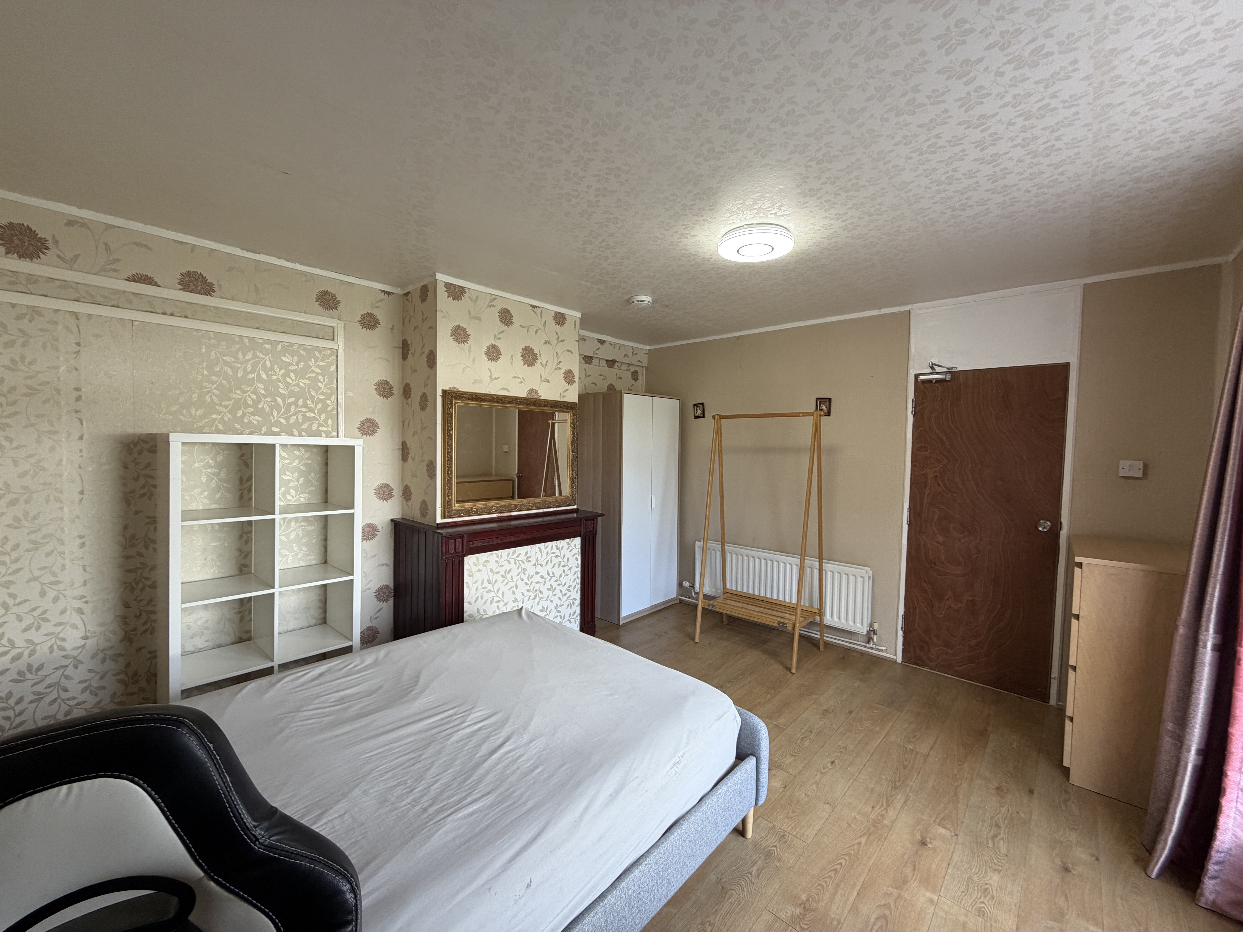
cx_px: 622
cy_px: 466
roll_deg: -0.6
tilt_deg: -3.1
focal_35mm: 14
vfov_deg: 85.7
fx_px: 503
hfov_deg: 102.1
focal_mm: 2.22
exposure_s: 1/121
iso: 160
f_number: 2.2
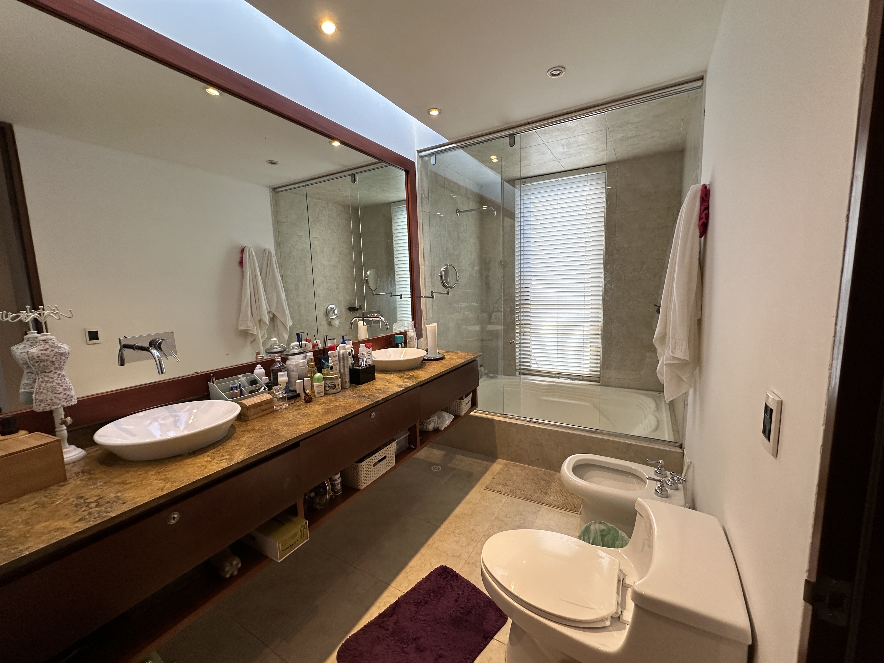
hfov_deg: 102.1
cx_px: 442
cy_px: 332
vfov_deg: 85.7
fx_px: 358
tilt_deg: -7.1
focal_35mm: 14
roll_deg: +1.7
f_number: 2.2
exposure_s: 1/120
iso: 160
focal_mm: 2.22
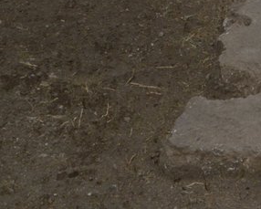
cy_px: -188
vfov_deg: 11.9
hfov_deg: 16.2
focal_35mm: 118
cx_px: 179
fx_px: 912
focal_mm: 24
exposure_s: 1/80
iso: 800
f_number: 22
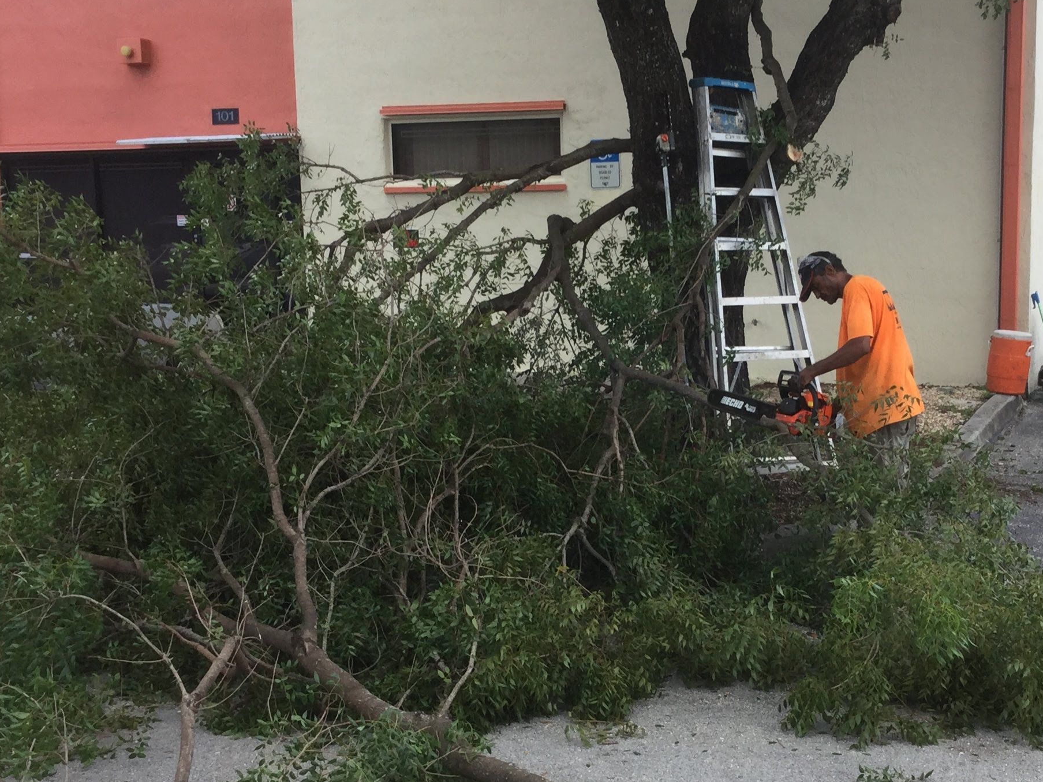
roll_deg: -1.2
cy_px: 469
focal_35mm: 56
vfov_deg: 26.0
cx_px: 642
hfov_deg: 34.2
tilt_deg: -11.1
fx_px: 1687
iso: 25
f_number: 2.4
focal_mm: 3.3
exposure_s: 1/221
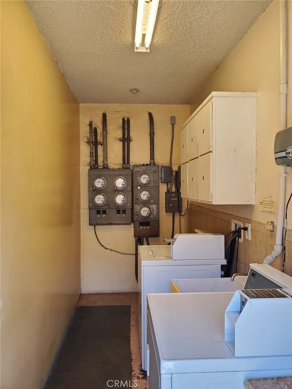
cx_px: 146
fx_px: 292
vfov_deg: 67.3
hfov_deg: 53.1
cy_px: 194
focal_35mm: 26
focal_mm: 4.3
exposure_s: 1/120
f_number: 2.4
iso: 160
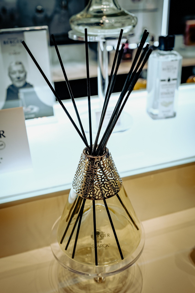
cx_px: 98
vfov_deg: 54.4
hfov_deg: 37.9
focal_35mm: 35
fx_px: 284
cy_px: 146
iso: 200
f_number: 4
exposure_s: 1/250
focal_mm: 23
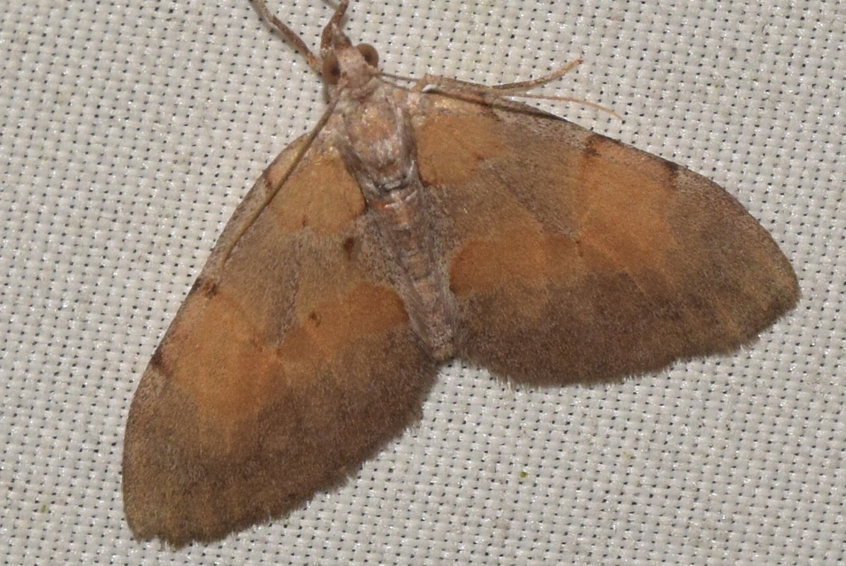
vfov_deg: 6.6
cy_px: 283
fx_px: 4939
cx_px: 423
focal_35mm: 210
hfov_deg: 9.8
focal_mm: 140
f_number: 14
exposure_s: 1/160
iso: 500
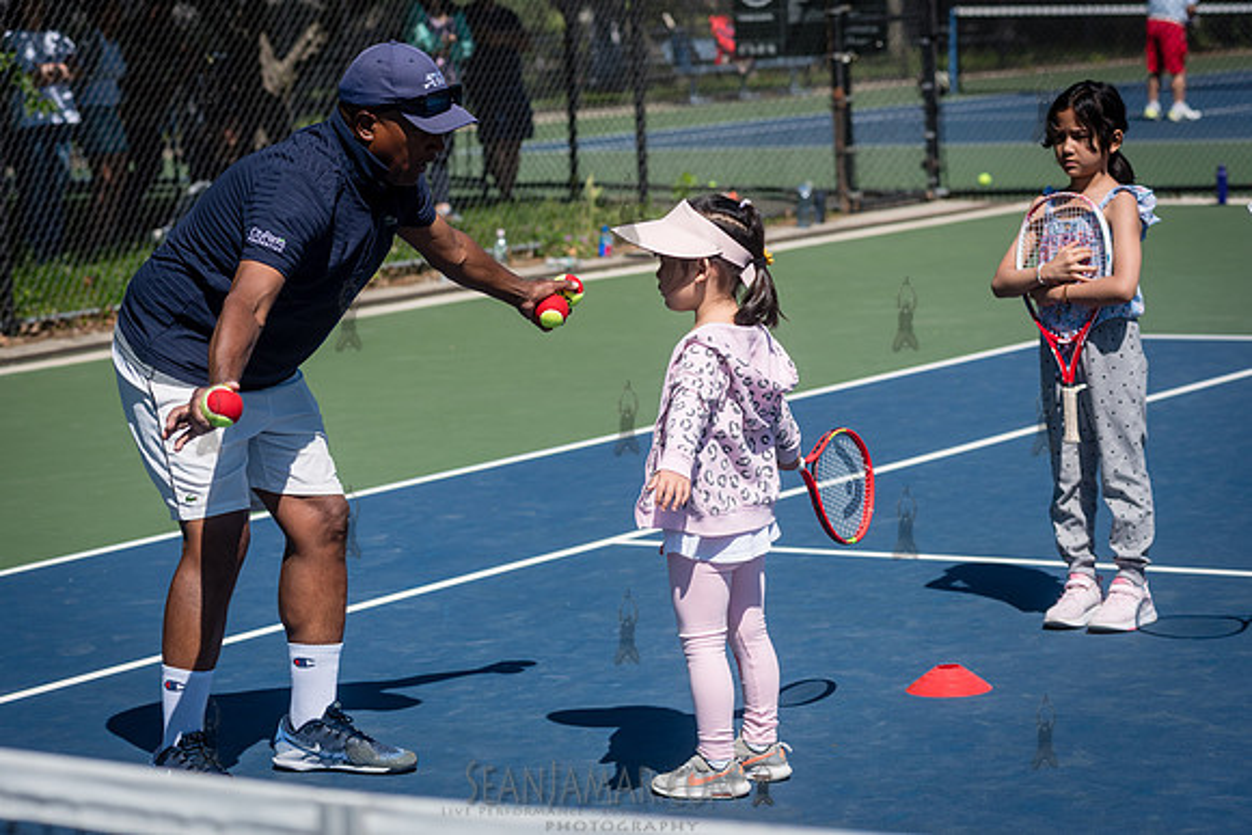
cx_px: 626
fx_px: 3652
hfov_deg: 19.5
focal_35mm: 105
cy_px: 418
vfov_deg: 13.0
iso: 200
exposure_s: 1/2000
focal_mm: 105
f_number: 5
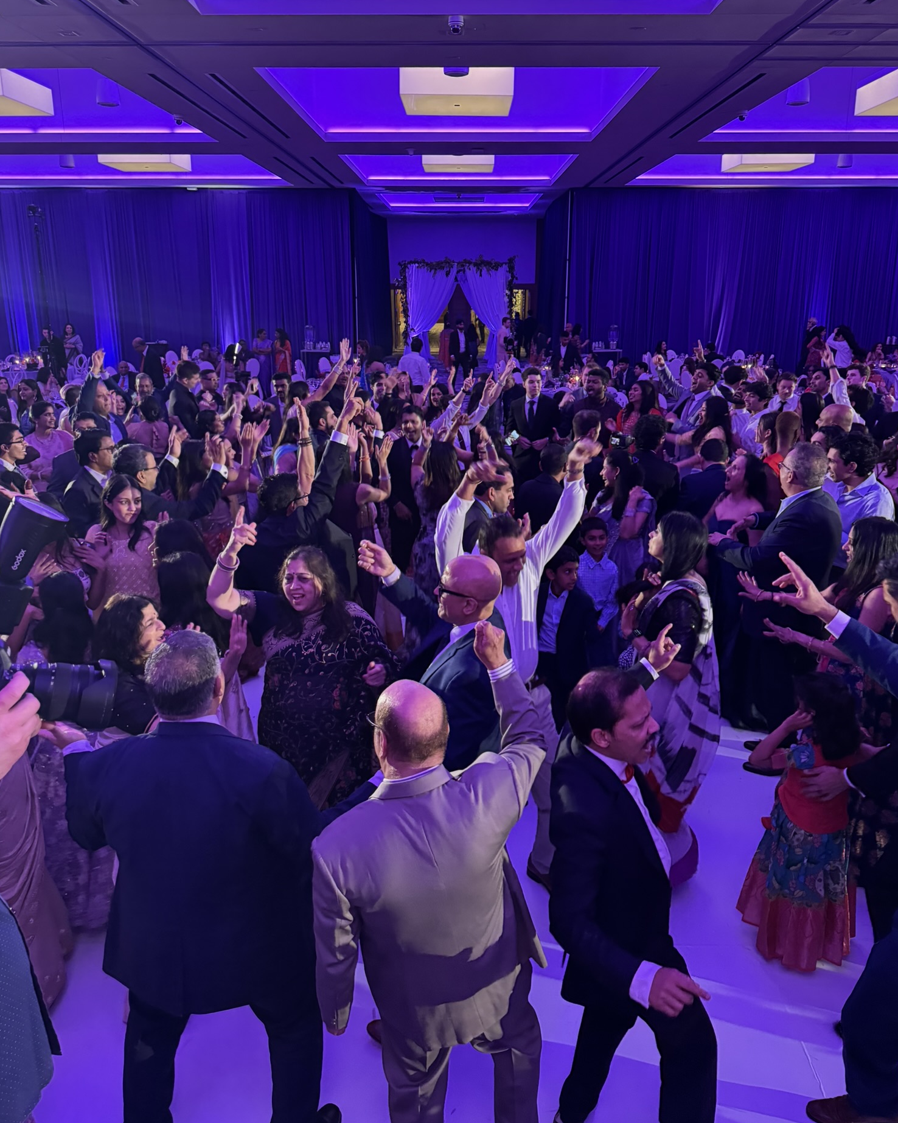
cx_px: 462
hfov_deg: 54.9
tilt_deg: -15.4
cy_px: 523
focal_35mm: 26
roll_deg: +0.2
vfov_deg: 66.0
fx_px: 864
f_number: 1.78
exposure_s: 1/38
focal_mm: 6.76
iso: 800
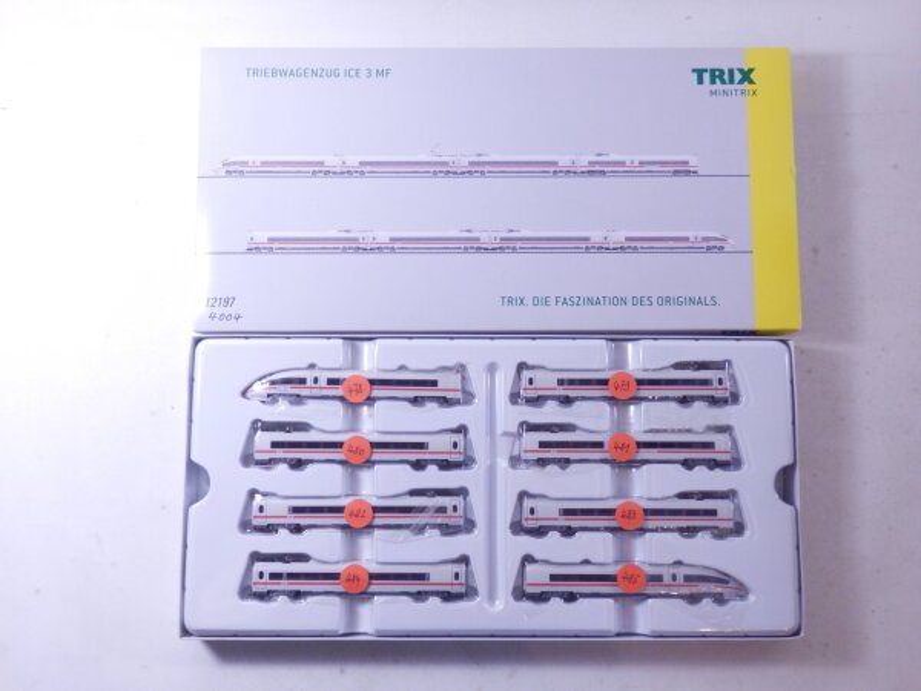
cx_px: 460
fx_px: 878
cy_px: 346
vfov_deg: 42.9
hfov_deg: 55.4
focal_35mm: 33
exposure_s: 1/125
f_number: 3.4
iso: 400
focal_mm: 6
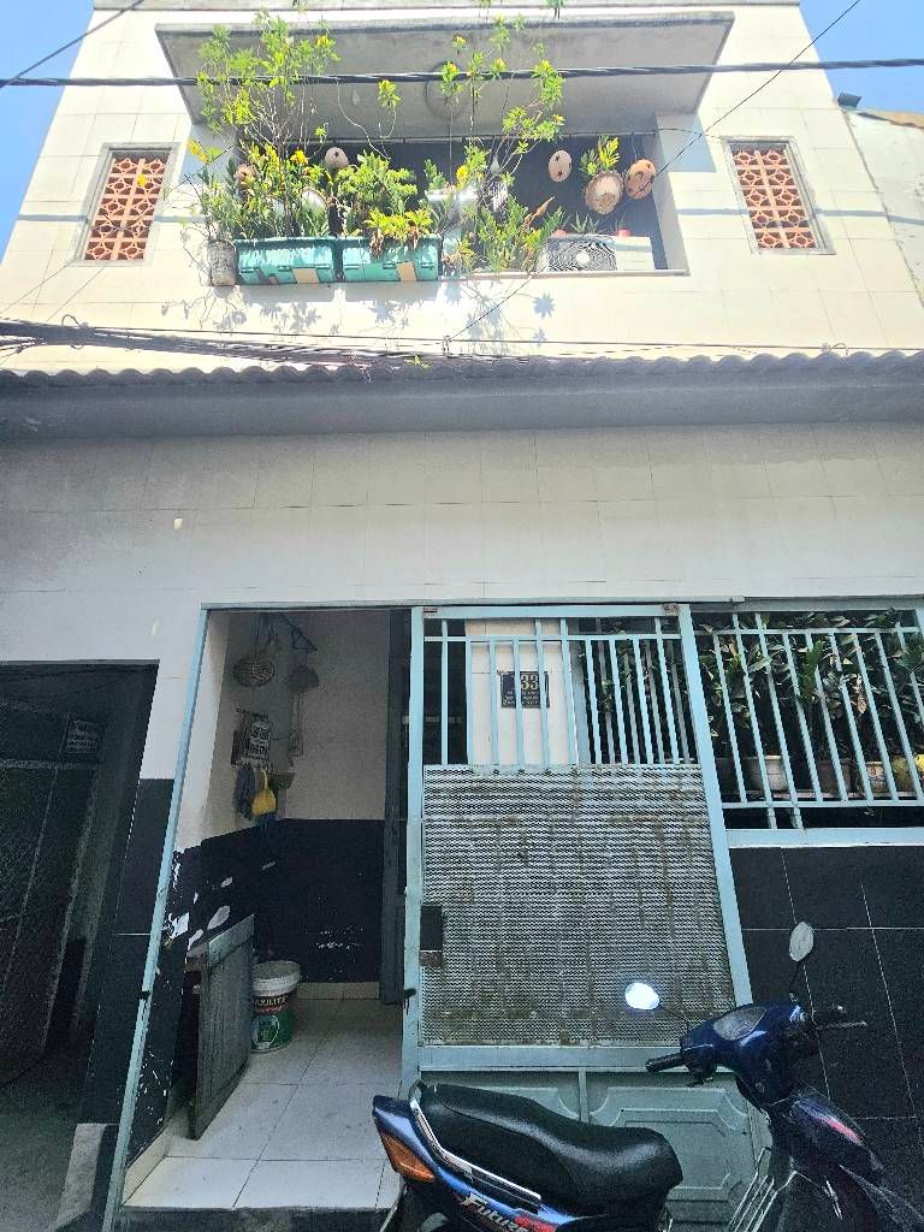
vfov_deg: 106.2
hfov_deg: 89.9
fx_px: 463
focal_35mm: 13
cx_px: 462
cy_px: 616
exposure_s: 1/1111
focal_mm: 2.2
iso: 50
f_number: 2.2
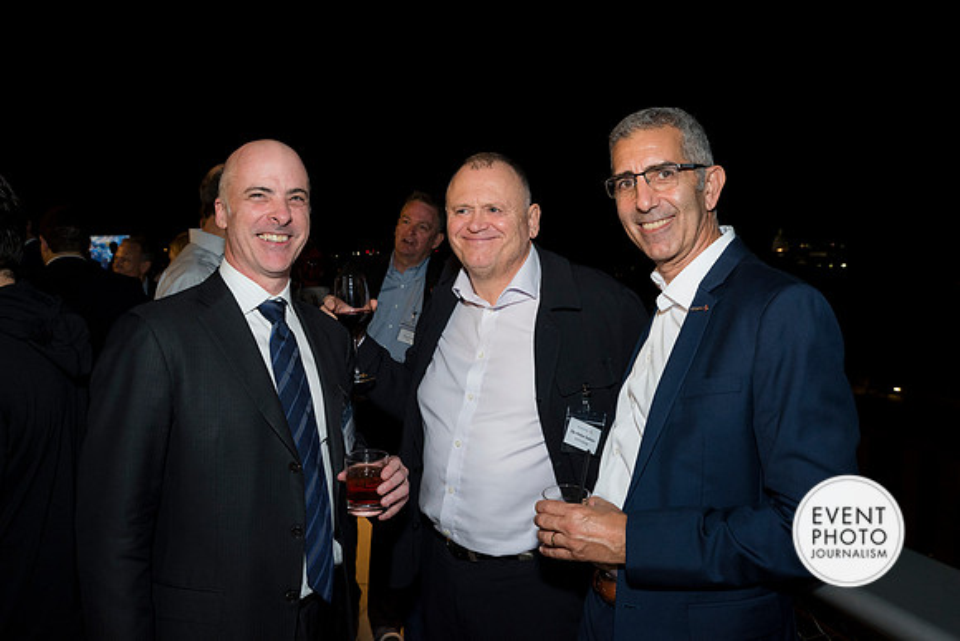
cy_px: 320
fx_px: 773
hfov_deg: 63.6
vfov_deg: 45.0
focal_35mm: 29
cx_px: 480
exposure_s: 1/125
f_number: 5.6
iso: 1250
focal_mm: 29
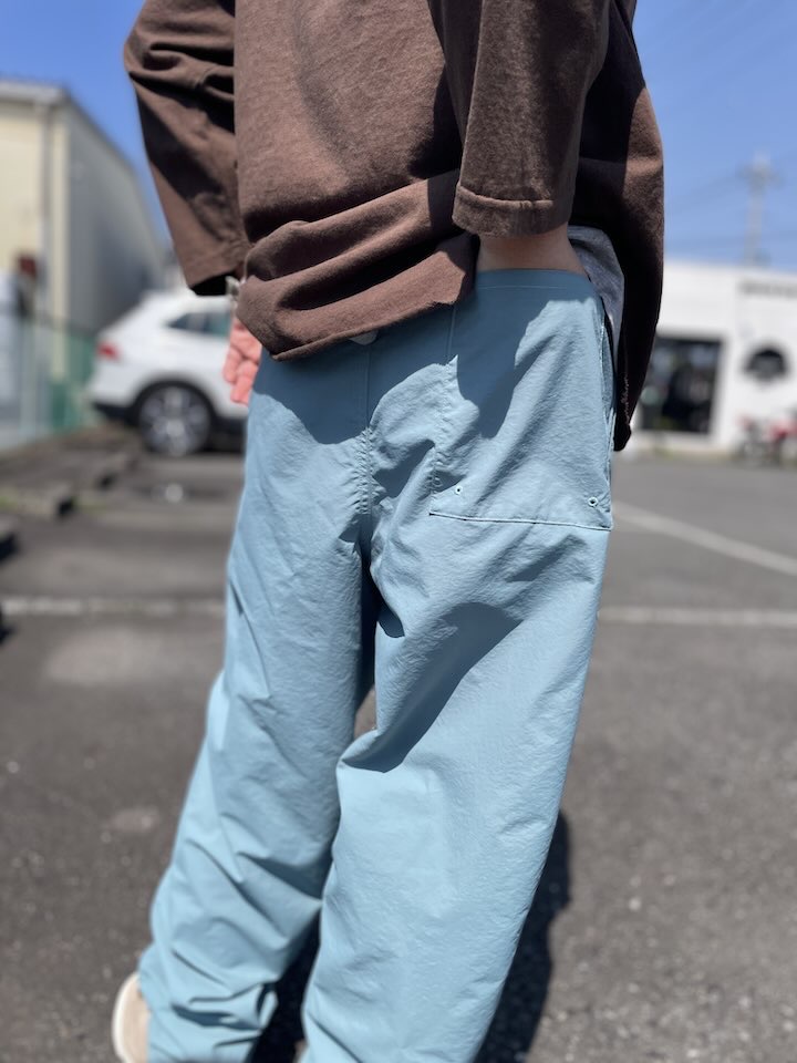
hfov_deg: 53.1
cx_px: 398
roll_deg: -3.6
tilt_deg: -8.9
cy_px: 532
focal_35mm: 26
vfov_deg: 67.3
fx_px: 798
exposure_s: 1/4831
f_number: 1.6
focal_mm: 4.2
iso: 50
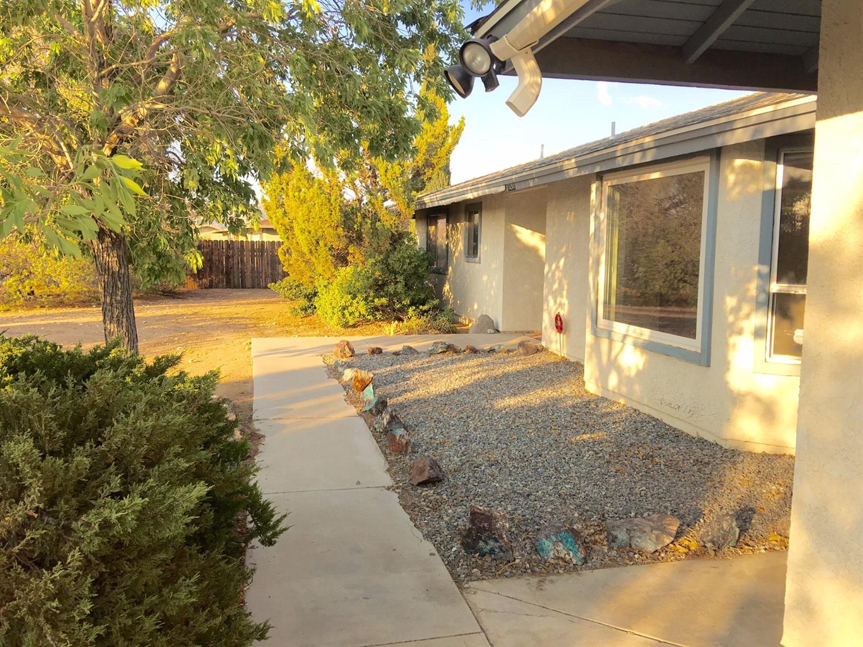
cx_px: 432
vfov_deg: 48.2
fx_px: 723
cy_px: 324
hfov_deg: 61.7
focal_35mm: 29
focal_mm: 4.15
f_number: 2.2
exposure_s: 1/472
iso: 25
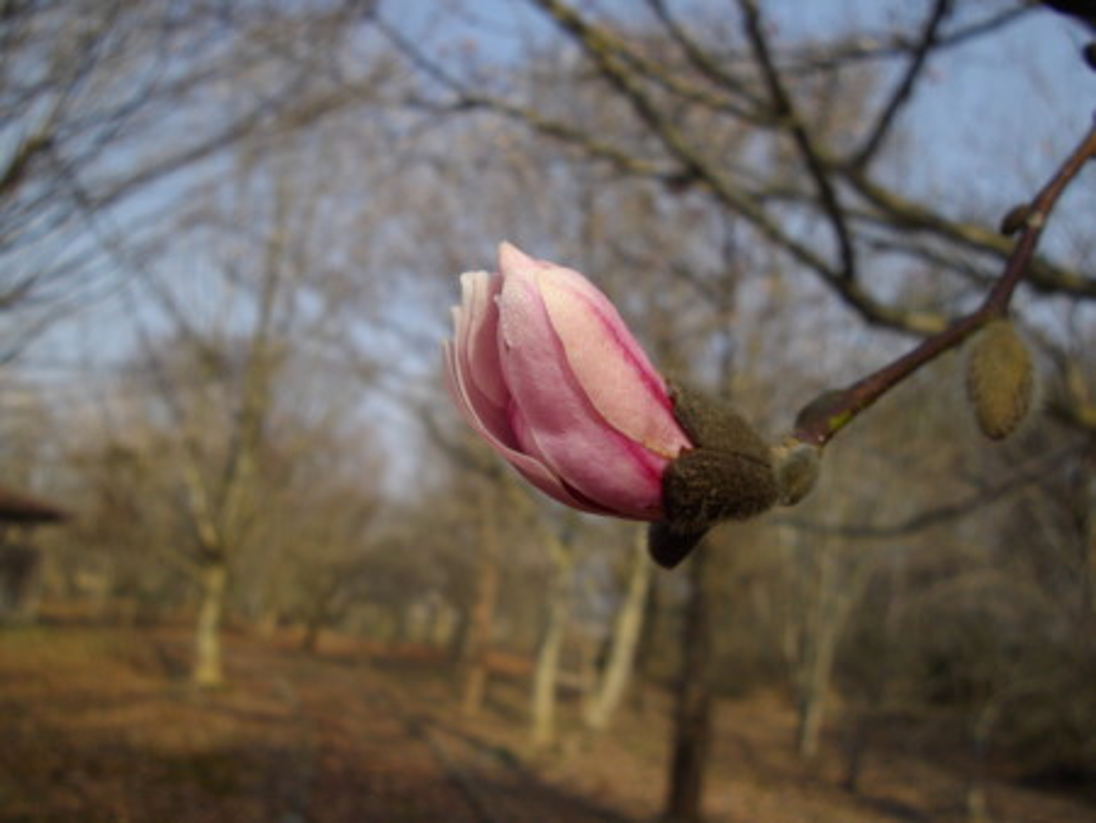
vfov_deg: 44.2
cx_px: 548
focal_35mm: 32
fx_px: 1014
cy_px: 412
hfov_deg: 56.8
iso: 100
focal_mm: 5.8
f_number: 3.5
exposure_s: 1/640
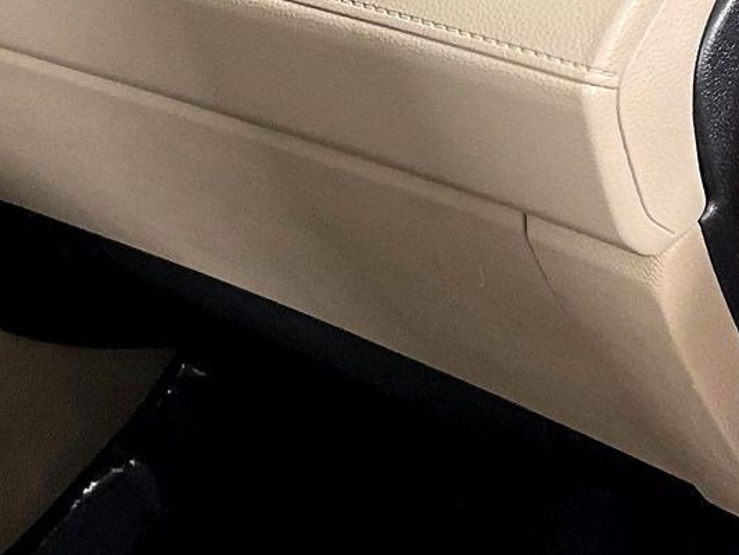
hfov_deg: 22.5
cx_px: 345
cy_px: -115
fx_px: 1858
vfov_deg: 16.3
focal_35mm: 87
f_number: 1.8
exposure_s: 1/60
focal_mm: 3
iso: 125
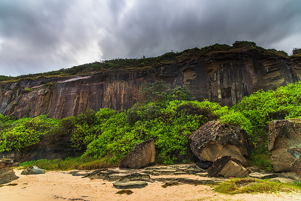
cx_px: 150
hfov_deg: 73.7
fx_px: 201
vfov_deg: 53.2
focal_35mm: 24
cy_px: 100
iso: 160
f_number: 8
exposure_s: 8
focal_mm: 24
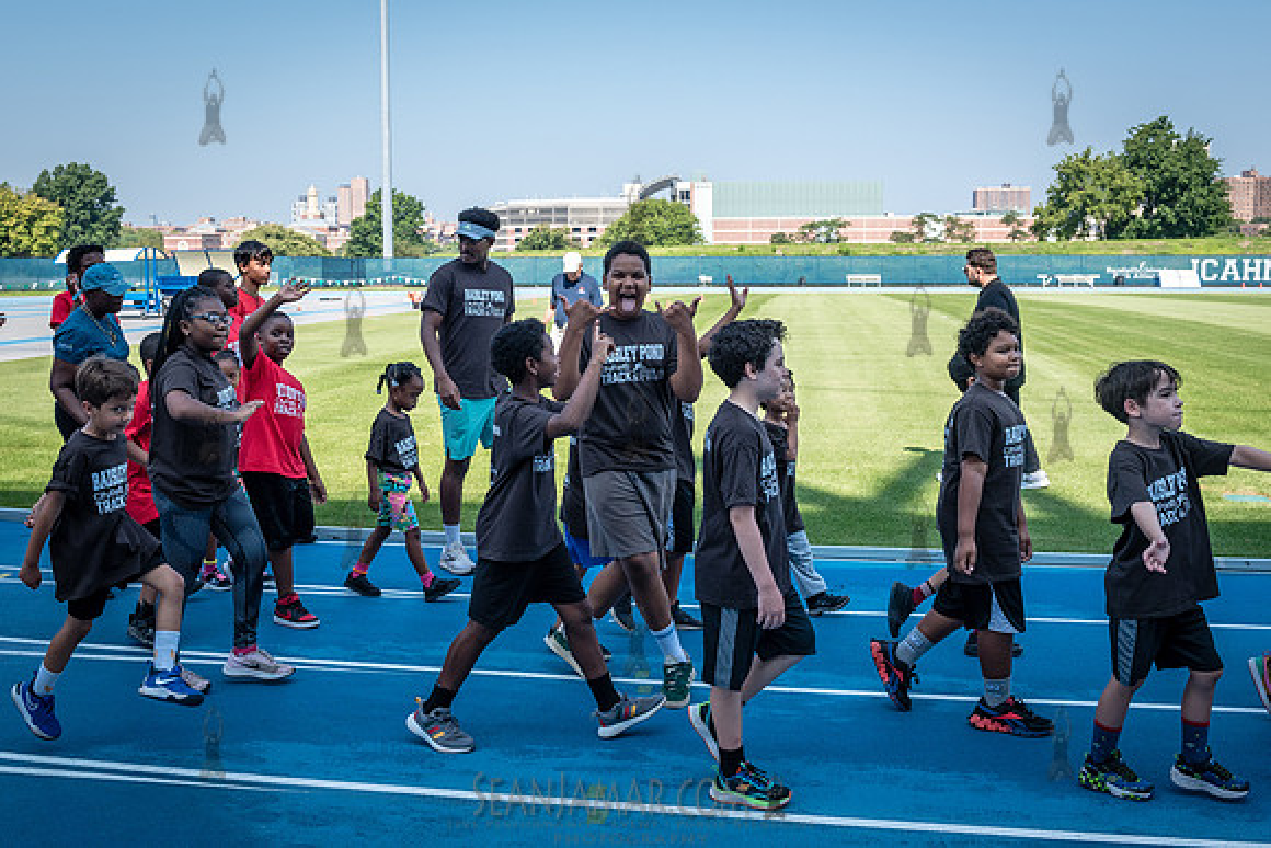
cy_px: 376
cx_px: 577
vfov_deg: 33.5
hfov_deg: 48.5
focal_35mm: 40
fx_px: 1407
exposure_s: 1/1250
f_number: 5.6
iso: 400
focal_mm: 31
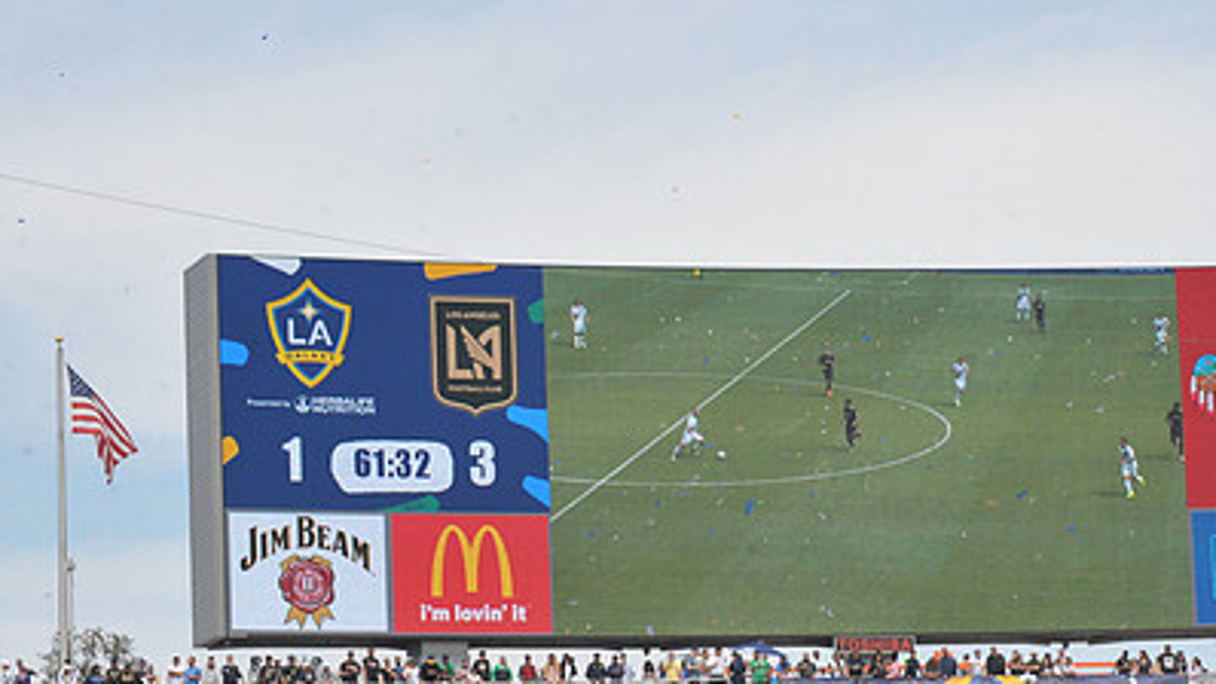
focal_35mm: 168
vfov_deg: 7.2
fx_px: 5418
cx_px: 828
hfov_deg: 12.8
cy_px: 476
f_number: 11
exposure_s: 1/500
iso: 320
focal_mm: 110
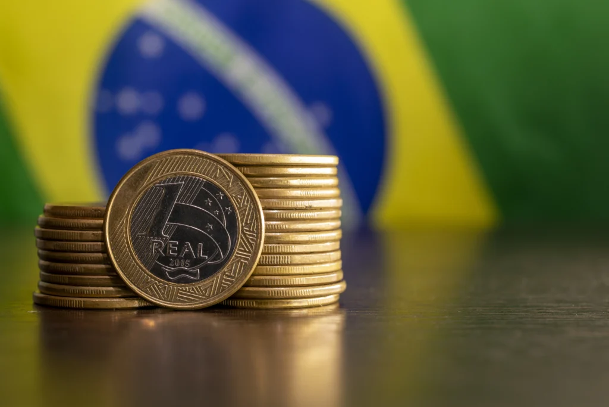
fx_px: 1015
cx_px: 304
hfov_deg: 33.4
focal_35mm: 60
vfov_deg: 22.6
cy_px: 204
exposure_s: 1/1.67
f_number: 8
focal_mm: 40
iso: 100
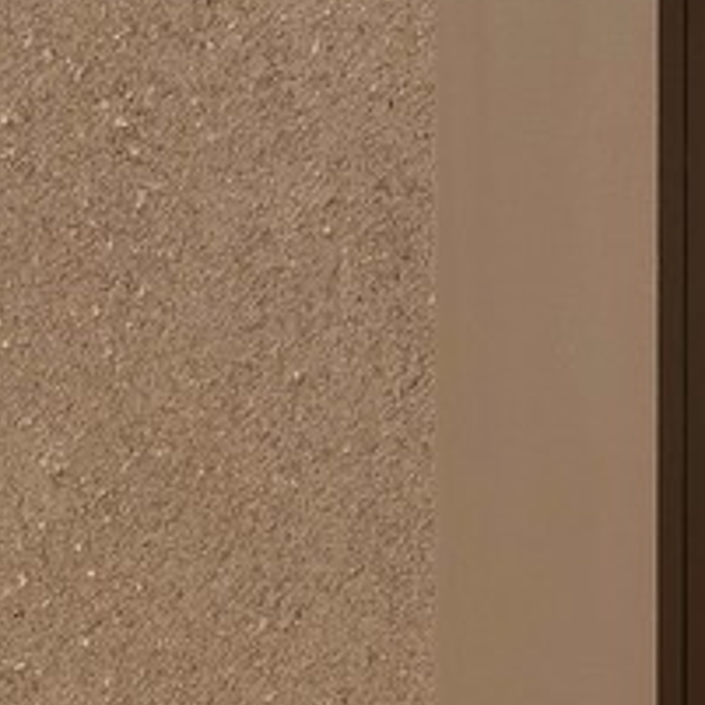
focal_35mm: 199
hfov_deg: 8.7
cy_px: 403
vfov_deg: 8.8
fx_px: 4585
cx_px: 717
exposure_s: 8
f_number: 16
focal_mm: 35
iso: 100
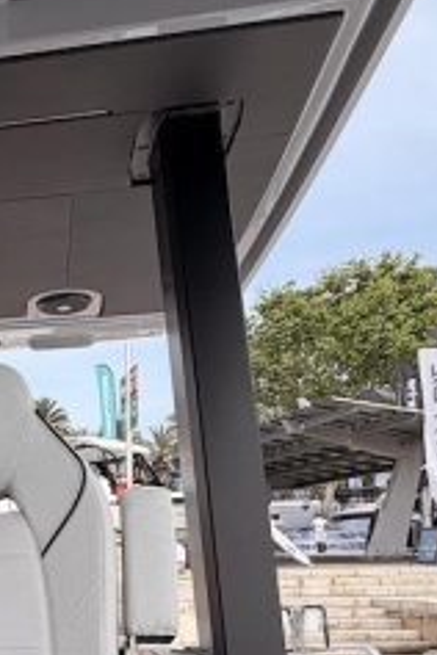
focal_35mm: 45
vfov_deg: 39.7
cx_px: -108
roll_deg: +1.2
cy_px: 616
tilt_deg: -3.1
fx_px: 819
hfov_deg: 26.1
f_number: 2.2
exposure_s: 1/770
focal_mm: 2.22
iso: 25
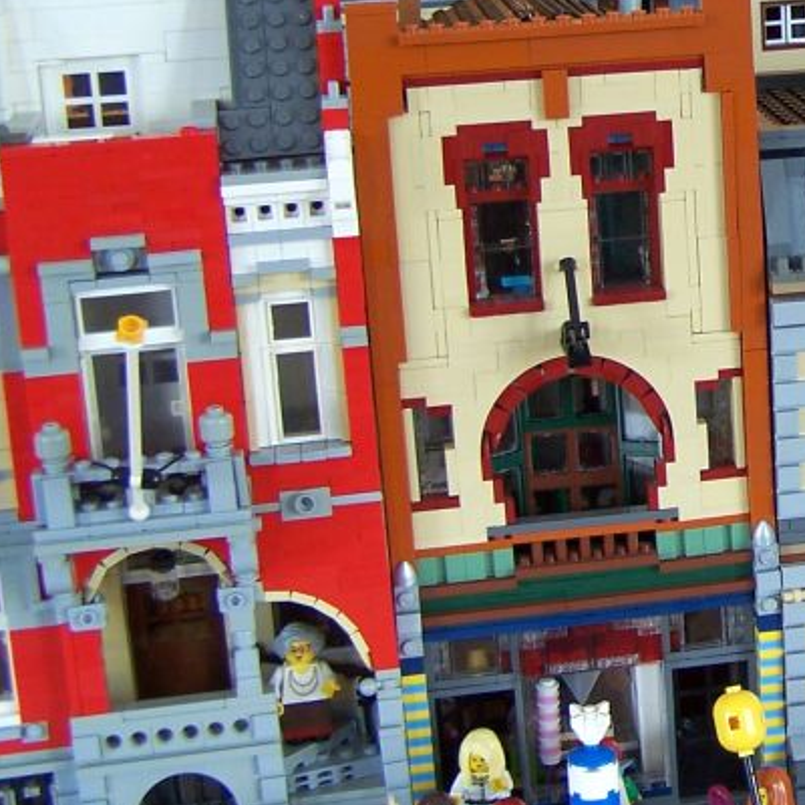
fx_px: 2263
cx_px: 1024
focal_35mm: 86
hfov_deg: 18.8
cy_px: 239
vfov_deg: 20.1
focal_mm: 6.3
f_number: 2.8
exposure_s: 1/10
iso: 80
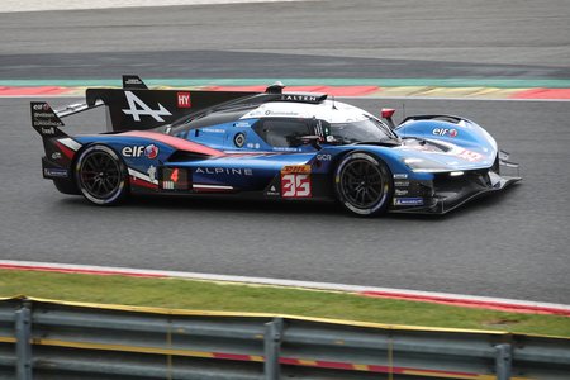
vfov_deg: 7.2
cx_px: 285
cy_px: 190
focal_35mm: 192
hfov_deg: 10.7
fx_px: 3040
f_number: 4
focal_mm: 70.27
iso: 250
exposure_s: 1/800
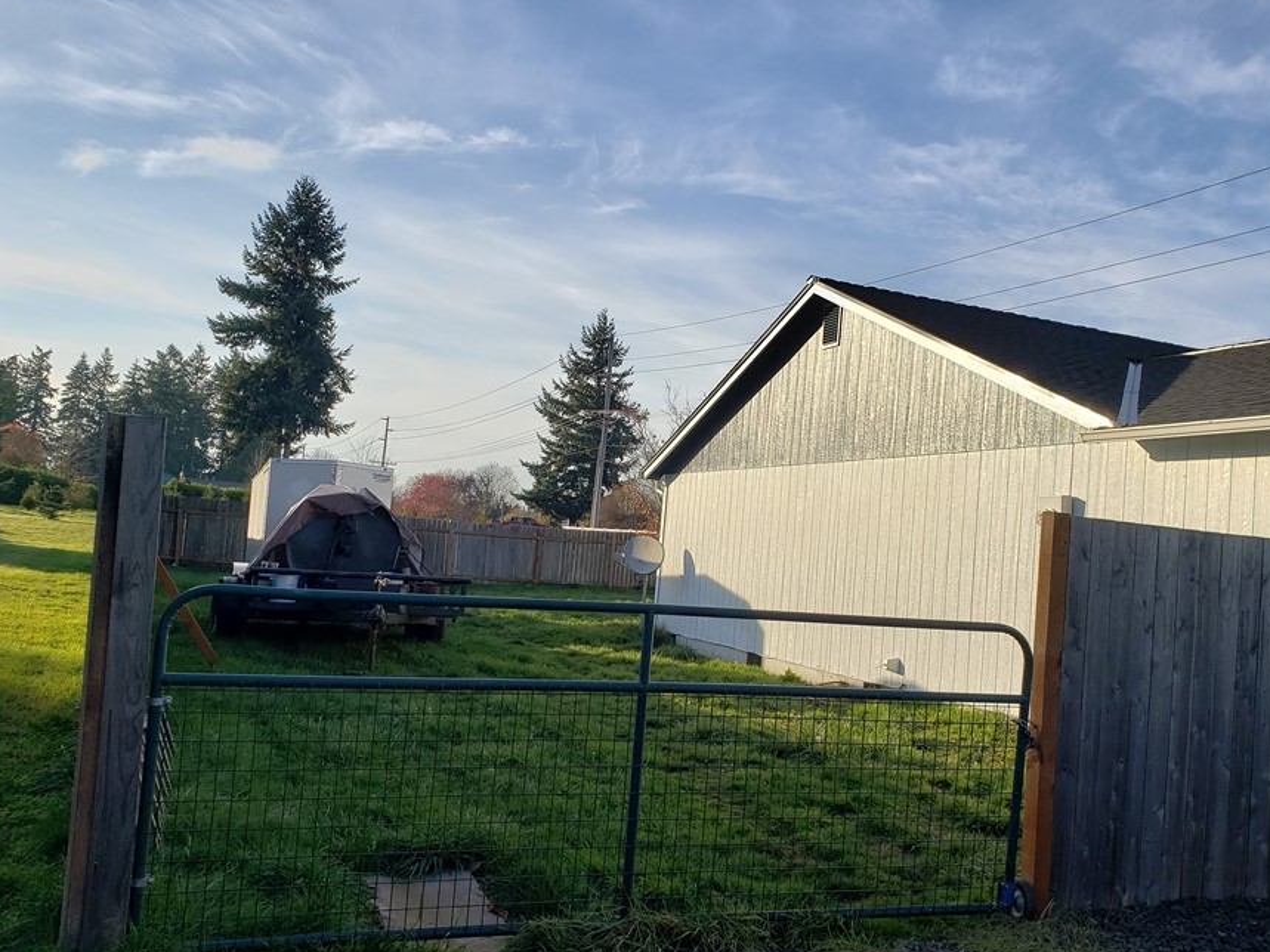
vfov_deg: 45.4
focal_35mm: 31
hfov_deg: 58.3
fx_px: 1137
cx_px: 674
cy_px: 485
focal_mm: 4.3
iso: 50
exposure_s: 1/1266
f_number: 2.4
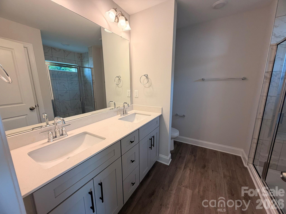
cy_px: 107
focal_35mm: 14
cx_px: 143
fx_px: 116
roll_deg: +1.2
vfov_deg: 85.7
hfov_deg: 102.1
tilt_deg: -10.1
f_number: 2.2
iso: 125
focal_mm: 2.22
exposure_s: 1/120
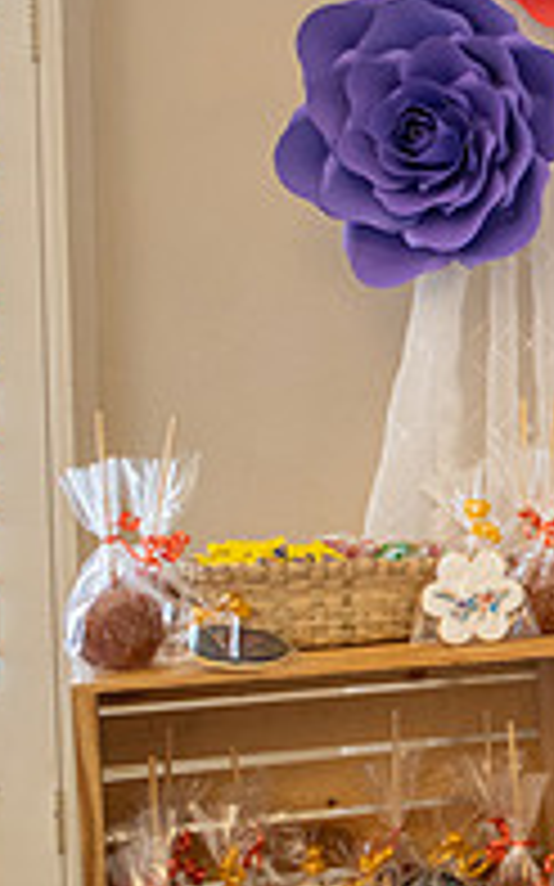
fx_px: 2176
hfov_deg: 12.8
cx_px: 1094
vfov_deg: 23.0
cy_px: 430
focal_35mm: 90
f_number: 2.8
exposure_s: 1/100
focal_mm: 30
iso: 1250
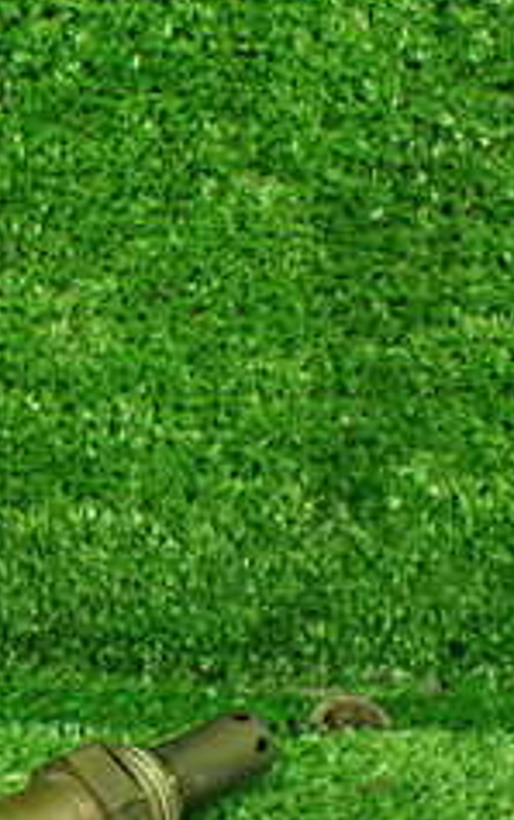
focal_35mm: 80
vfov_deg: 25.7
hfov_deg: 14.6
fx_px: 1791
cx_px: -376
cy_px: 558
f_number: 2.3
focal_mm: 5.4
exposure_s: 1/100
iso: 800
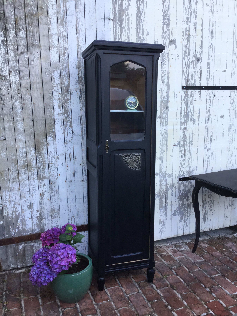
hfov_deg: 45.4
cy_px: 158
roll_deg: -0.6
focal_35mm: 31
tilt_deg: -11.6
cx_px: 118
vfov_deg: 58.4
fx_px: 283
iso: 32
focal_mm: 3.3
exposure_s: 1/100
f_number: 2.4
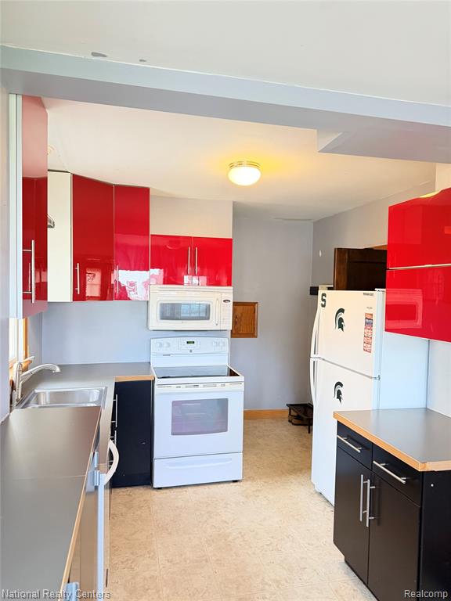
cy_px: 300
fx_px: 417
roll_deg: -1.1
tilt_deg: -1.2
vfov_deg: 71.6
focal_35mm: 24
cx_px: 226
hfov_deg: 56.8
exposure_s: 1/60
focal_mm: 6.76
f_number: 1.78
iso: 500
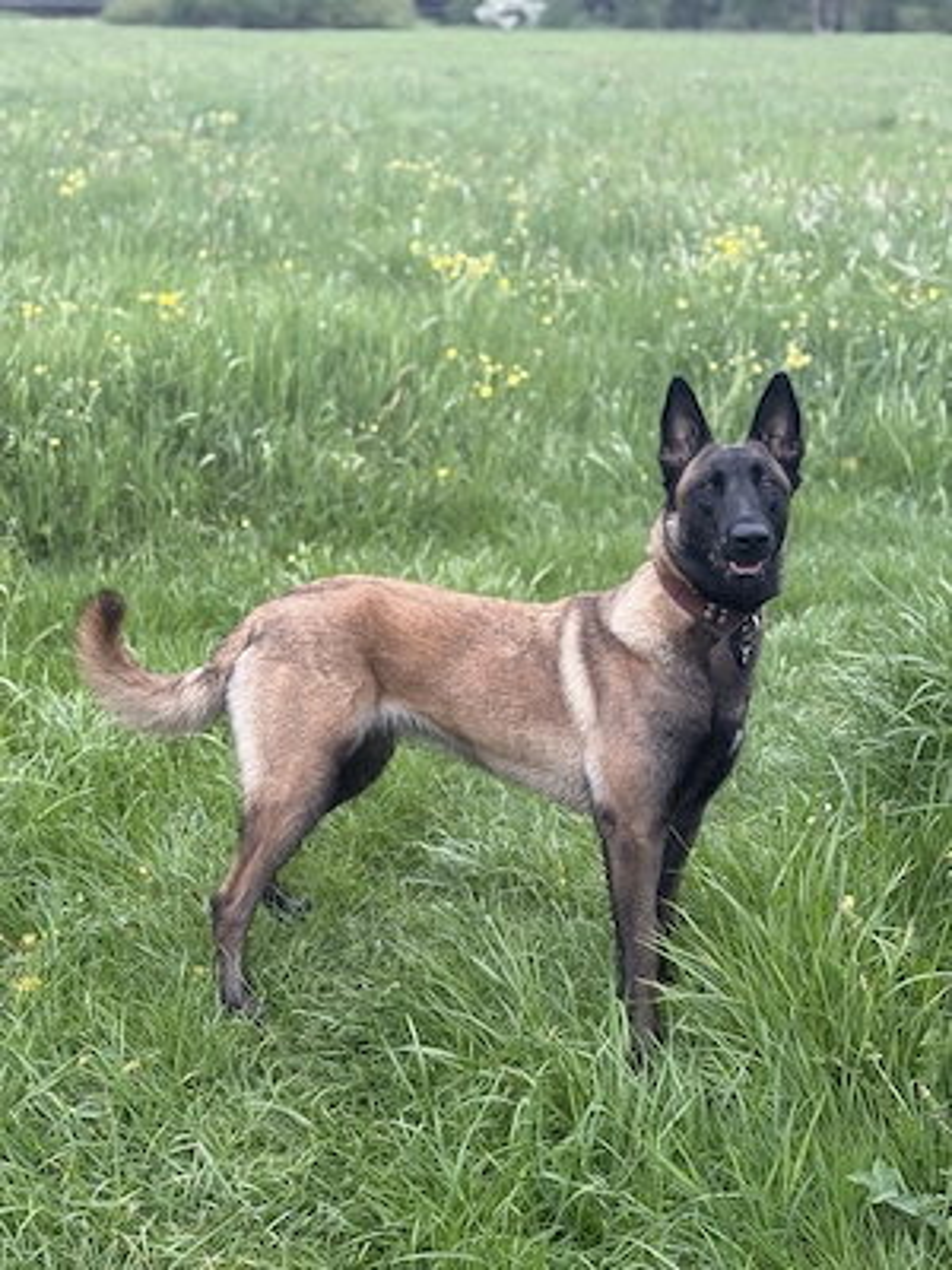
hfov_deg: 28.0
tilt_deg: -15.4
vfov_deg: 36.8
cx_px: 476
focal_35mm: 52
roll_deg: -1.3
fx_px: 1907
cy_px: 635
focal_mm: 5.96
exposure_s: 1/121
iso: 50
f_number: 1.6
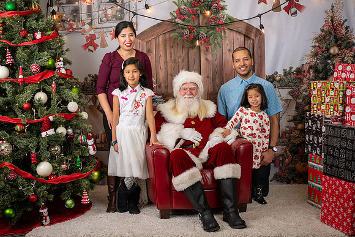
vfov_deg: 24.4
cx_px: 169
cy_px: 108
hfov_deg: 36.0
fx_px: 547
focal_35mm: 55
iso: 100
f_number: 9
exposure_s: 1/100
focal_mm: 50
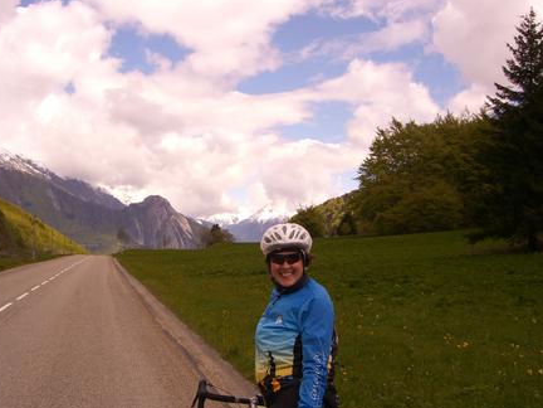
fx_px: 690
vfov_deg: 32.9
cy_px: 208
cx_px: 255
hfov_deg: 42.9
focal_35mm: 44
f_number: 4.3
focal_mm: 6.2
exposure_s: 1/800
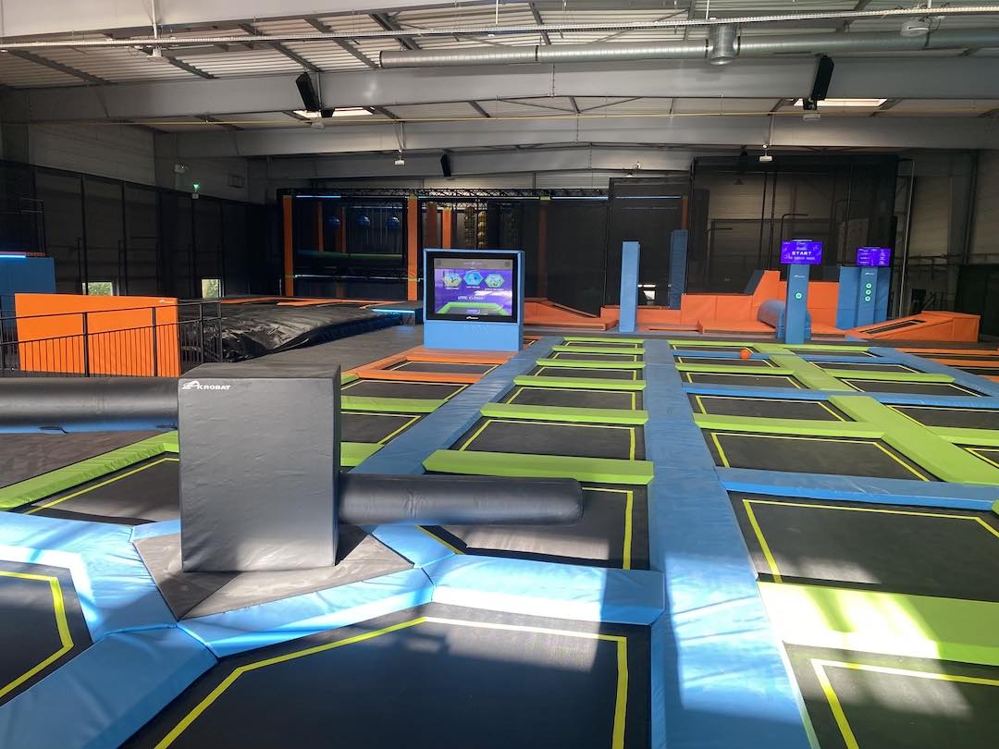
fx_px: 750
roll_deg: -0.4
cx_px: 500
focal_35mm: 26
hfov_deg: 67.3
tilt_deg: -6.2
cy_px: 374
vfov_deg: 53.1
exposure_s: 1/100
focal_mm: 4.25
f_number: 1.8
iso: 125
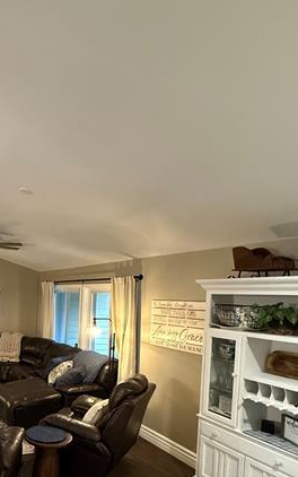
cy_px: 310
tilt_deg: -1.0
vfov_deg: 66.9
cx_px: 24
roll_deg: -2.2
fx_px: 351
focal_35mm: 27
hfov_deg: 41.9
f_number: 2.2
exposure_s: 1/60
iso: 1000
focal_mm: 2.22
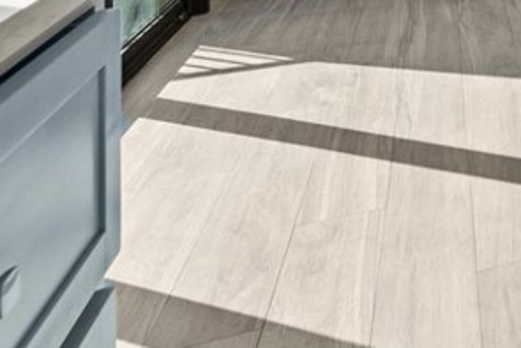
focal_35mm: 52
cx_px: 814
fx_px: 753
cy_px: -245
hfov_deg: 26.0
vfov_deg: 20.2
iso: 200
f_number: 4
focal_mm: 10
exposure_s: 1/50
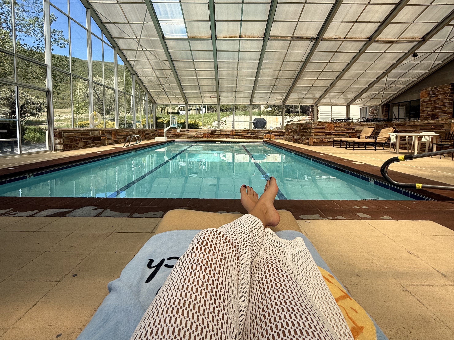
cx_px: 224
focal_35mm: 19
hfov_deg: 84.7
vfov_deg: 68.3
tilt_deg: -3.5
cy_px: 145
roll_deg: -1.1
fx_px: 249
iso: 50
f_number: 2.2
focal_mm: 2.22
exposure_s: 1/1339
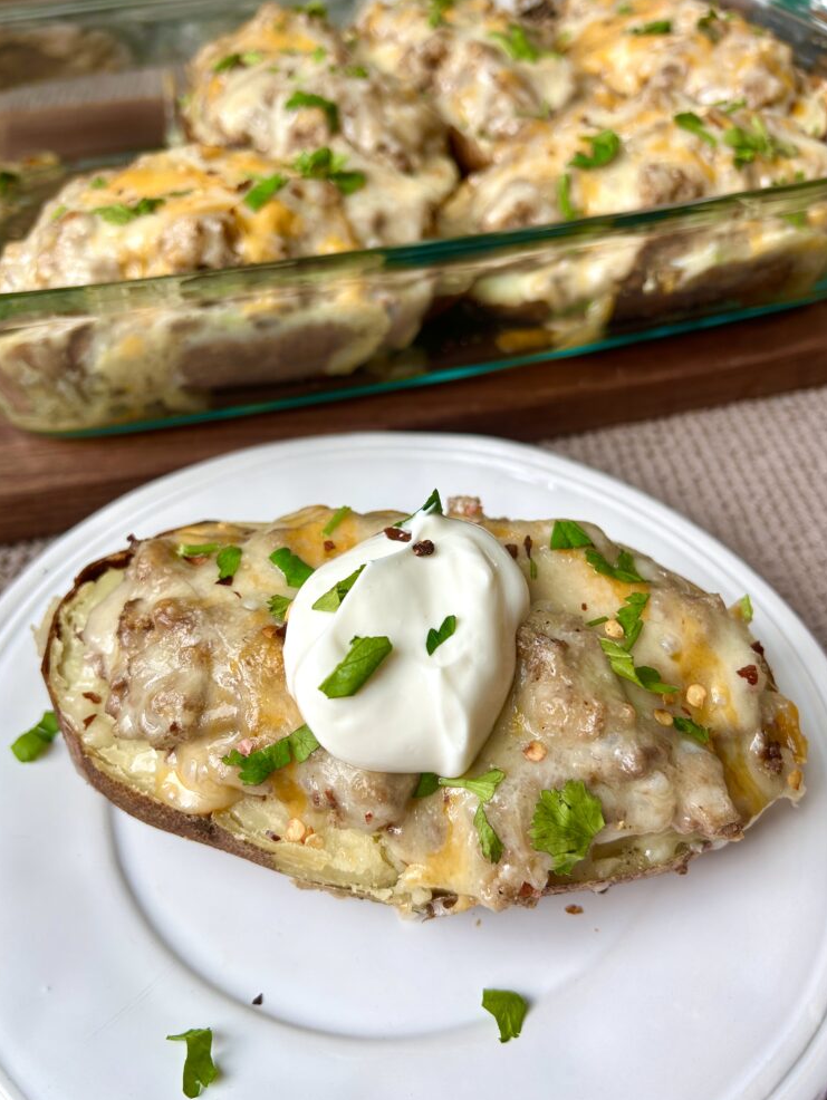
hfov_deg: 51.4
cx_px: 406
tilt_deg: -46.2
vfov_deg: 65.3
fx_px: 859
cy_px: 558
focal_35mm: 27
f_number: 1.5
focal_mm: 5.7
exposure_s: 1/278
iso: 40
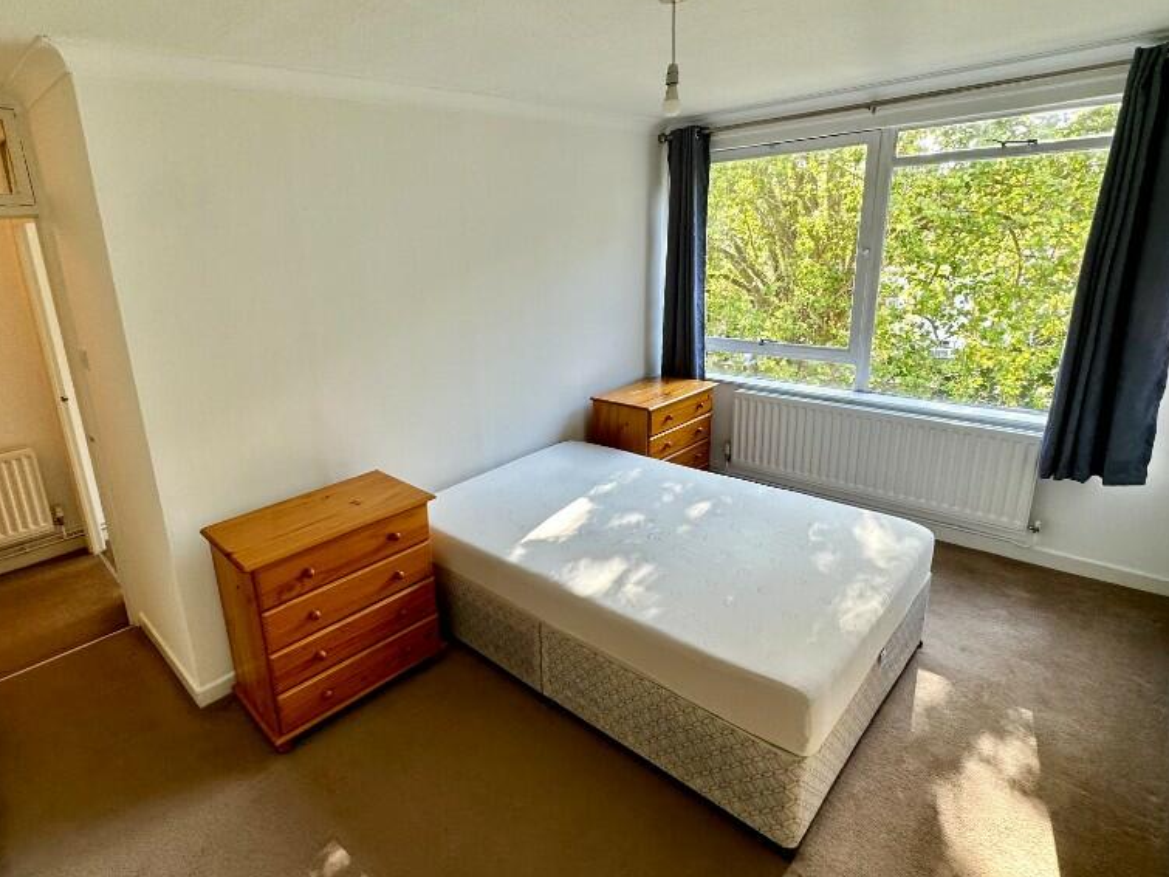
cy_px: 409
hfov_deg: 83.9
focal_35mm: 19
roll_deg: +3.2
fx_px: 642
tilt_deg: -15.7
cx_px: 485
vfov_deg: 68.6
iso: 50
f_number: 2.2
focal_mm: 2.22
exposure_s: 1/99
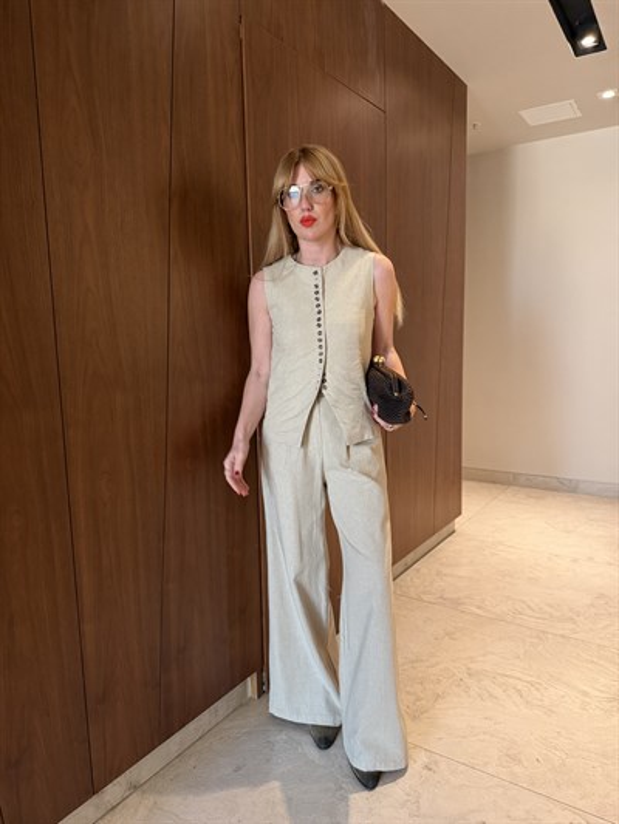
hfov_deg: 56.8
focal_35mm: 24
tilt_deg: -6.8
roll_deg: +1.3
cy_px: 412
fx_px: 572
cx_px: 310
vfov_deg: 71.6
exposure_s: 1/50
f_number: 1.78
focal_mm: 6.76
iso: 320
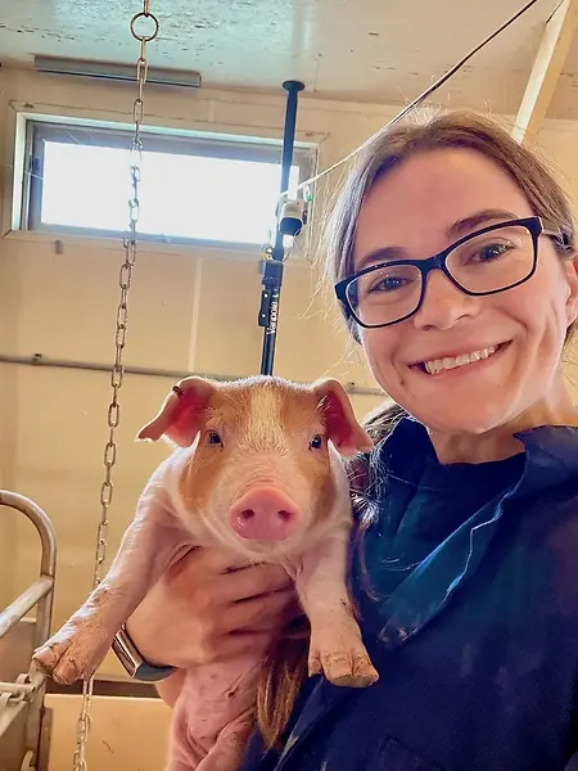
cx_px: 289
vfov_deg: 60.0
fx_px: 668
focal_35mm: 30
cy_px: 386
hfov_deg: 46.8
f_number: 2.2
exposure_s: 1/30
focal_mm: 2.71
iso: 400
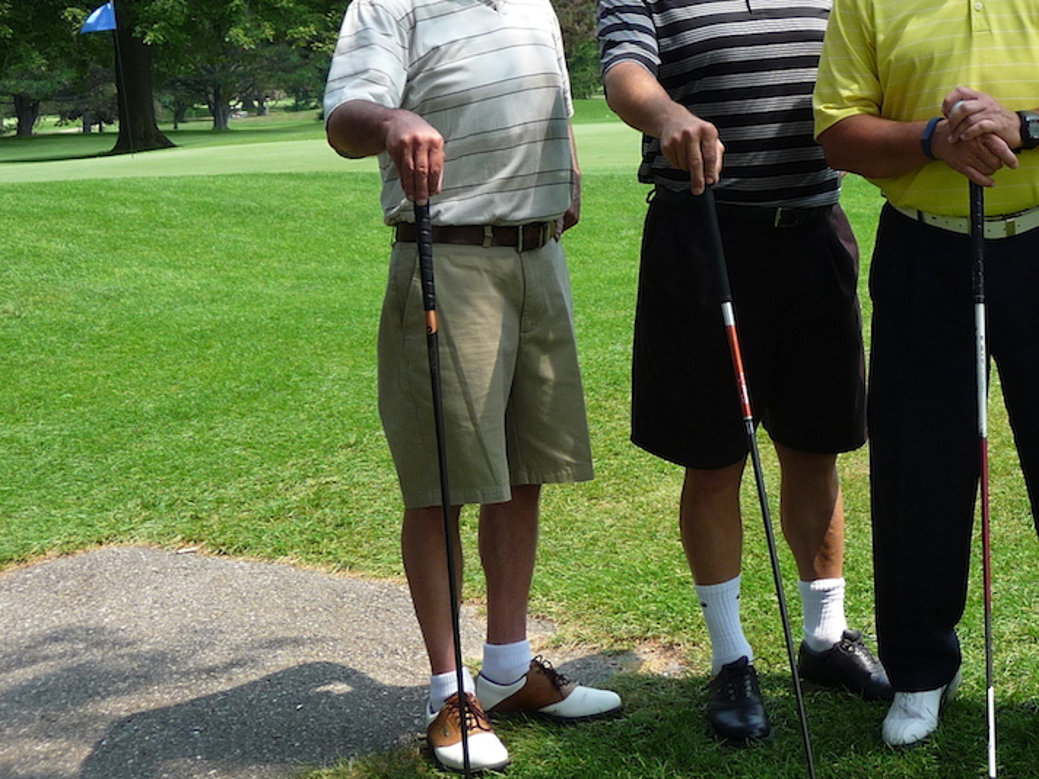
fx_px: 1981
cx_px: 919
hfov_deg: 28.4
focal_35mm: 66
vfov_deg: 22.1
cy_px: 233
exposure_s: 1/400
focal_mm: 6
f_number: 3.7
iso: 100
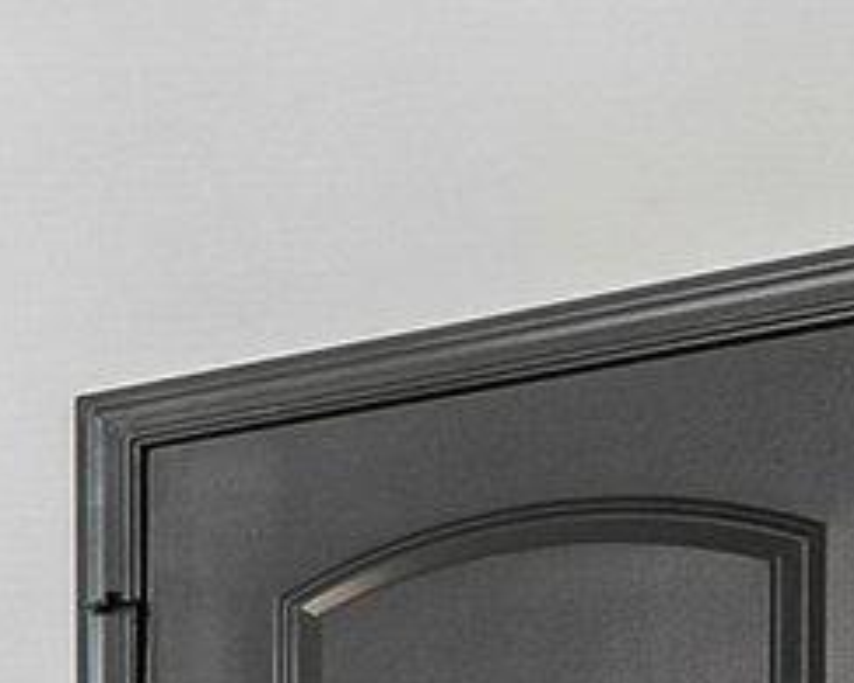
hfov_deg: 12.2
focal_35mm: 118
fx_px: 2981
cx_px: -1330
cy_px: 1350
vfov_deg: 11.7
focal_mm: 10
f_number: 5.6
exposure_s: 1/100
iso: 400
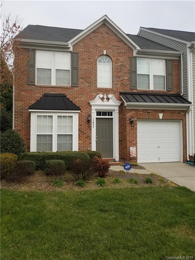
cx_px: 98
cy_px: 130
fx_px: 195
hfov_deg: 53.1
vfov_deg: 67.3
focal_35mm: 26
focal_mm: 4.2
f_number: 1.7
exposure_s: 1/2288
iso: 50
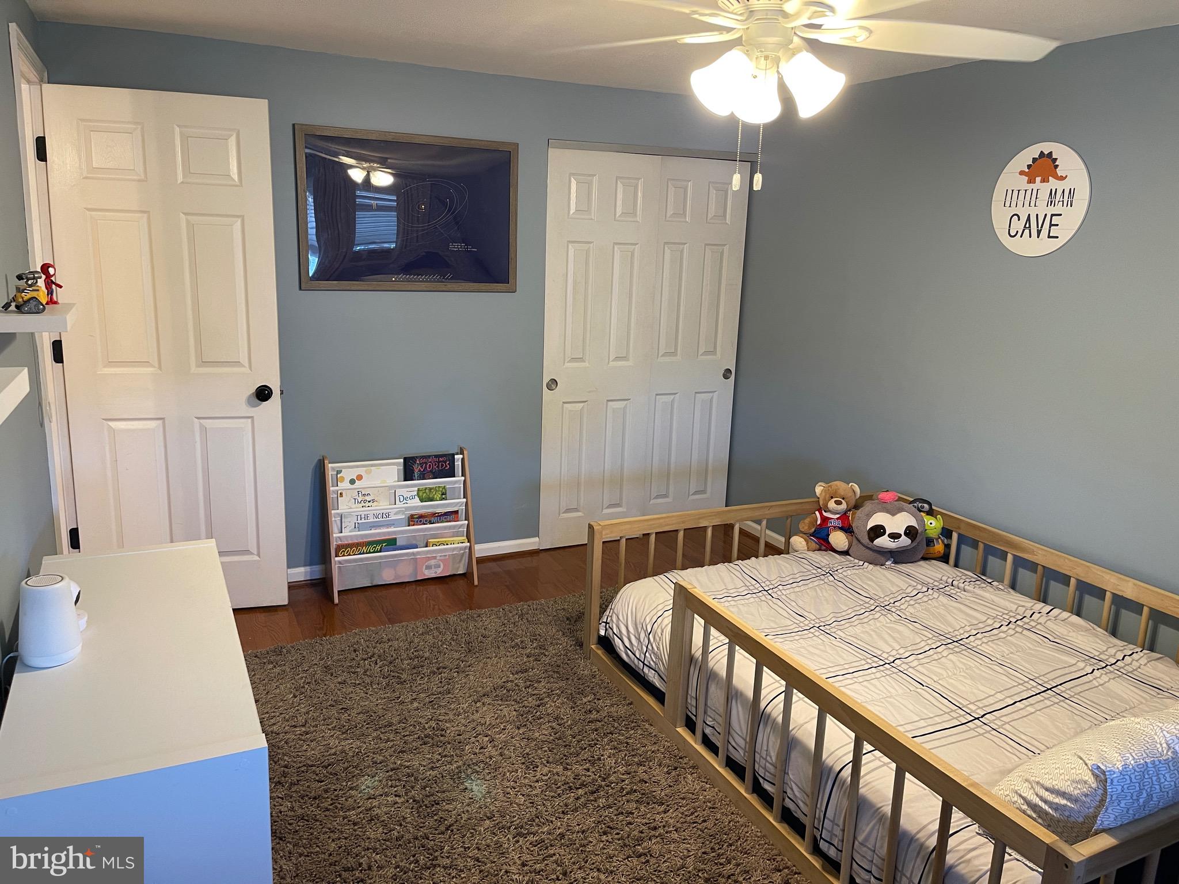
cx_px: 590
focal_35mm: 25
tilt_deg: -12.0
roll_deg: -0.9
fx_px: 851
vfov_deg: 54.9
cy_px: 442
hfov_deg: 69.4
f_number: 1.6
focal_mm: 5.1
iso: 160
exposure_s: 1/60
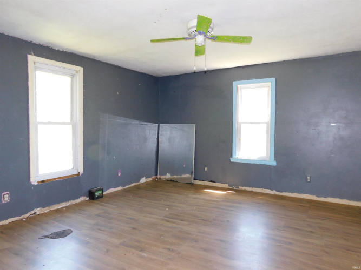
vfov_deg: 58.9
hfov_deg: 73.9
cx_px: 180
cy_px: 135
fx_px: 240
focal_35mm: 23
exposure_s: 1/30
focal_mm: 4
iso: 200
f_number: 3
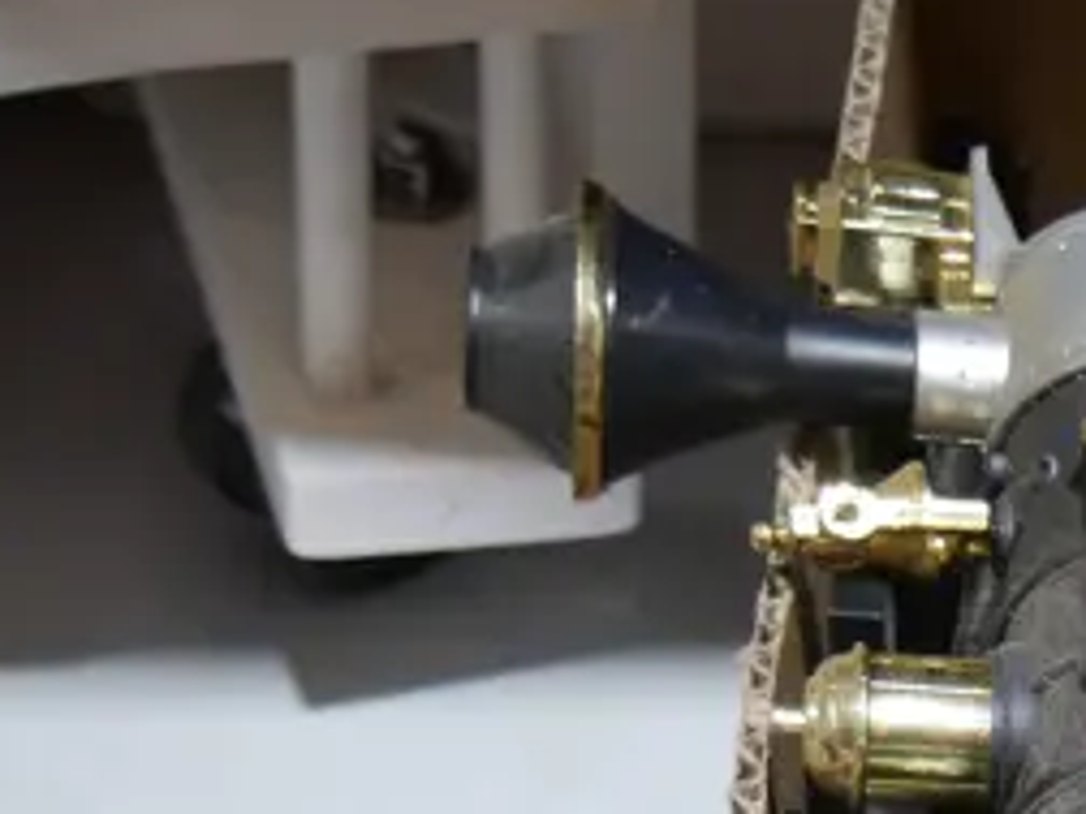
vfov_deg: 12.4
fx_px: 3576
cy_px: 1212
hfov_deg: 14.9
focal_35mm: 114
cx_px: 1991
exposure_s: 1/60
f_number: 3.5
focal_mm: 14
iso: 400
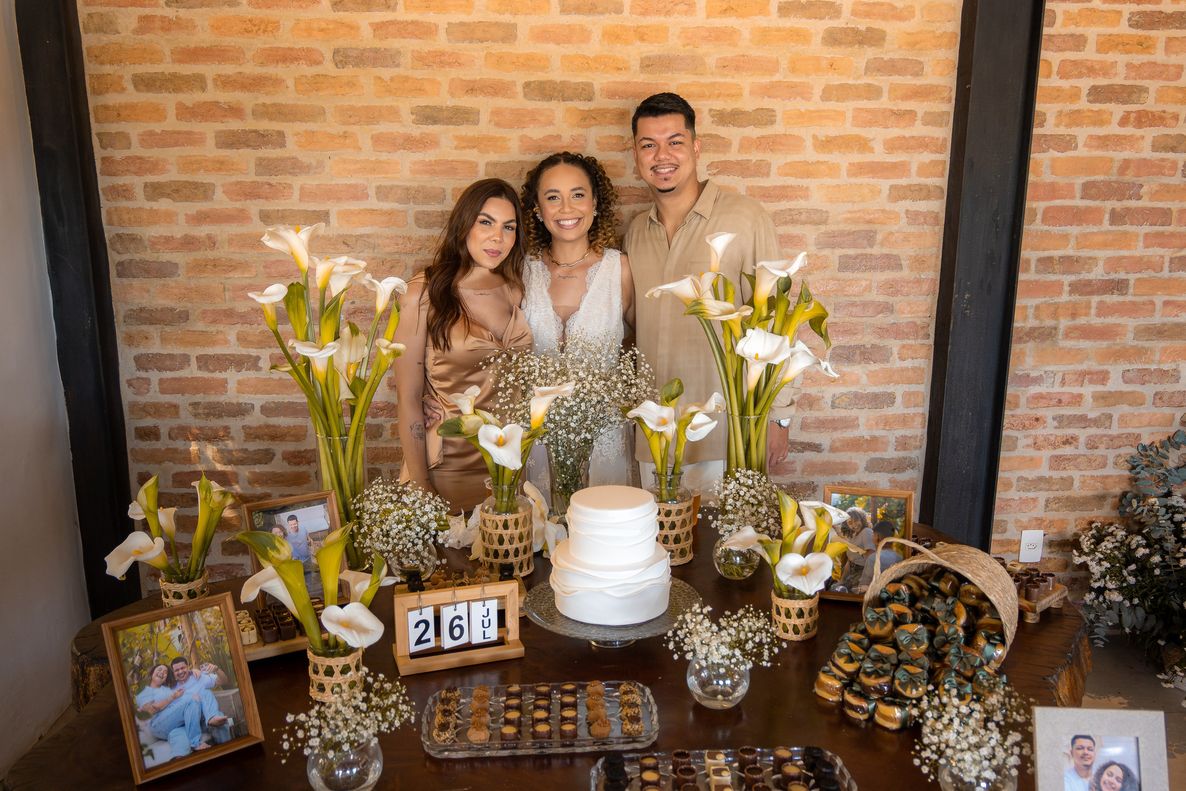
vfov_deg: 42.7
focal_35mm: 31
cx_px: 616
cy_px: 406
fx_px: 1011
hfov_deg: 60.8
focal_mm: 19.5
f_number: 3.8
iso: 1000
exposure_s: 1/160
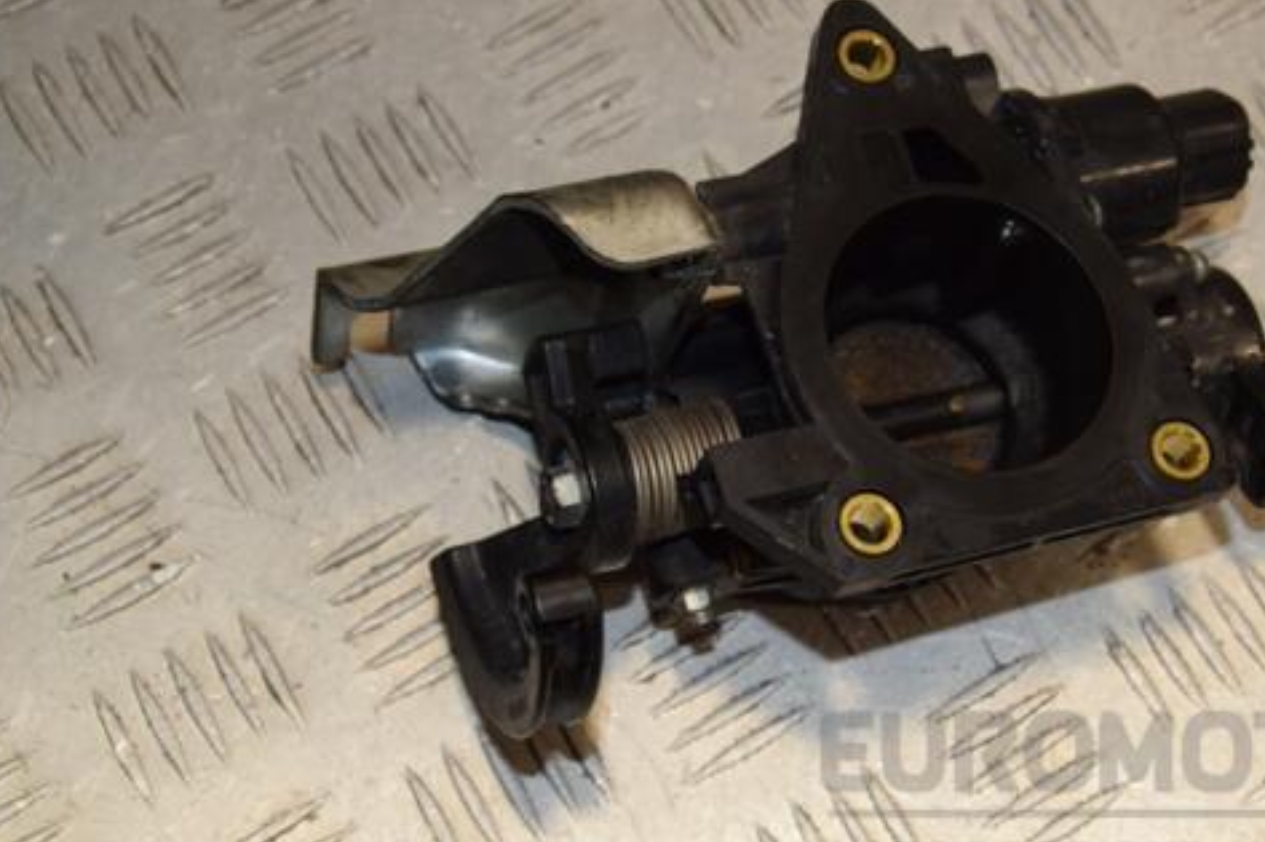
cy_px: 396
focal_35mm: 80
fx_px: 2810
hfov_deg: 25.3
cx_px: 770
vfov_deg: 17.0
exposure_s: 1/200
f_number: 7.1
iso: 800
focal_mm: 42
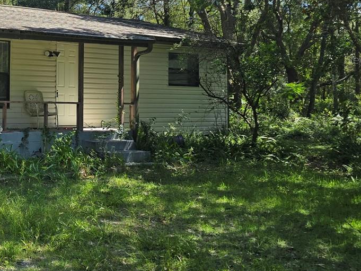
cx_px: -30
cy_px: 59
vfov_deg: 26.6
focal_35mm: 54
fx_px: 563
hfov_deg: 31.7
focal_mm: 6.3
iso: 12
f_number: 1.7
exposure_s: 1/647
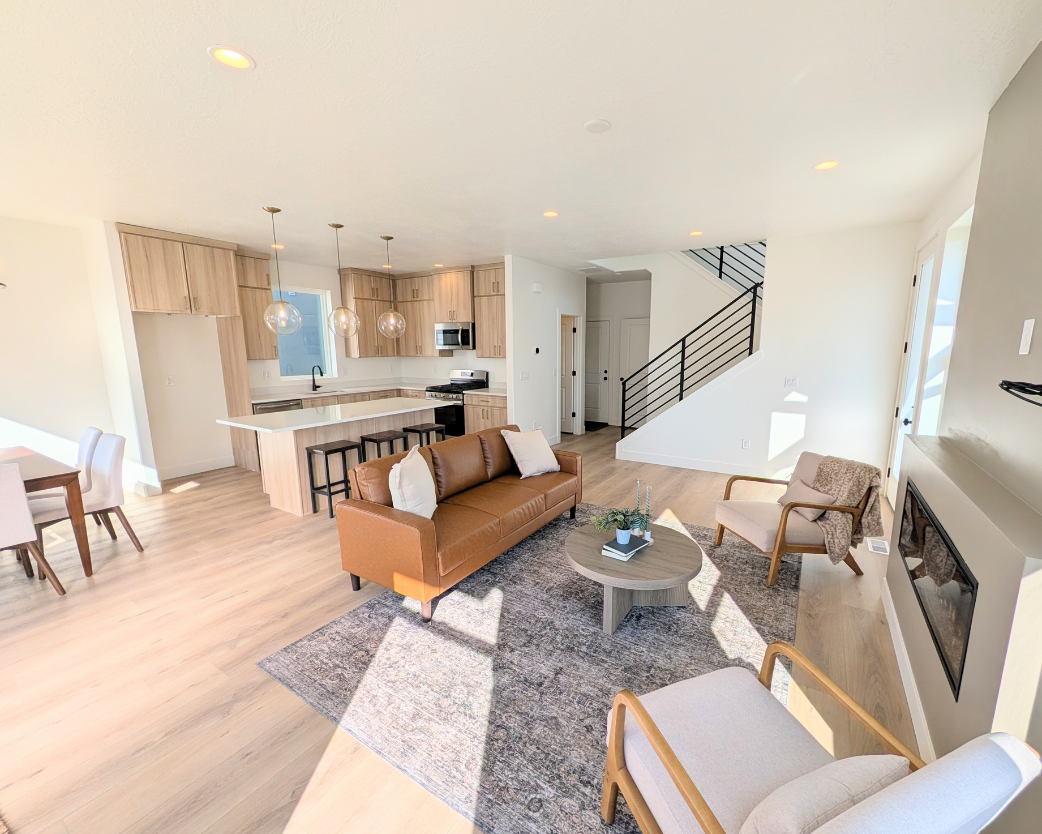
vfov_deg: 92.2
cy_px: 423
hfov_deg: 104.8
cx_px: 546
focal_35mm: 13
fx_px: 401
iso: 54
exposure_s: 1/1462
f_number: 1.7
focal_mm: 2.02
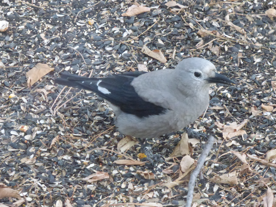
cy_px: 102
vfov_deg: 3.0
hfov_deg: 4.1
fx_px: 3891
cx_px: 149
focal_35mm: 488
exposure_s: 1/50
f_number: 5.6
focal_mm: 72.1
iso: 1600
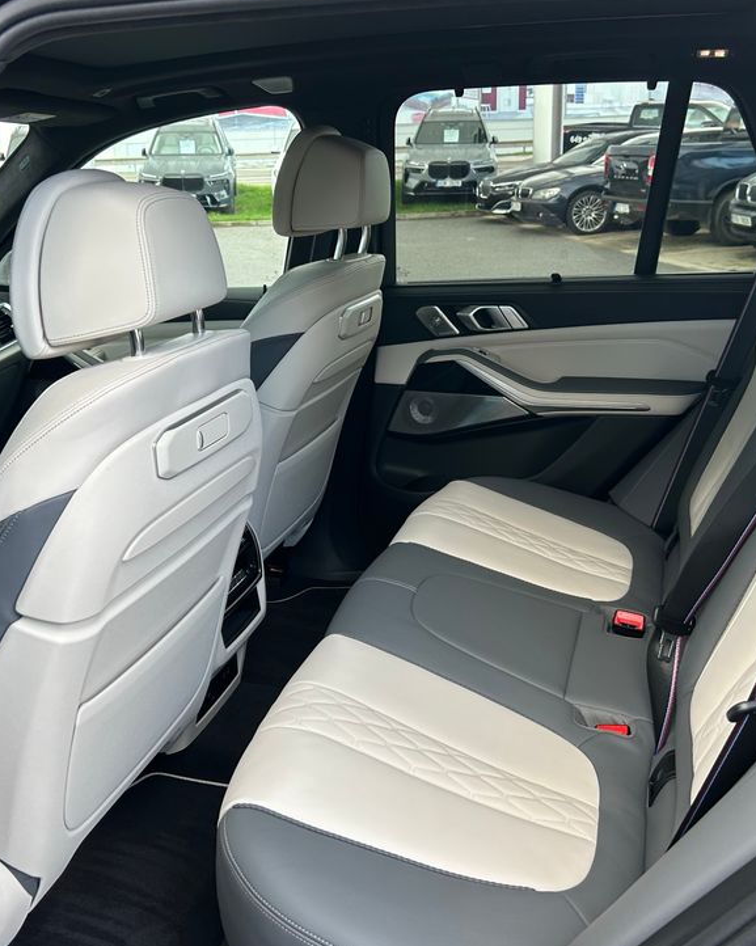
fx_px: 1007
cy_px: 452
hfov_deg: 41.0
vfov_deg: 50.3
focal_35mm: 36
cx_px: 324
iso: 50
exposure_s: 1/121
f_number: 1.5
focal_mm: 5.7
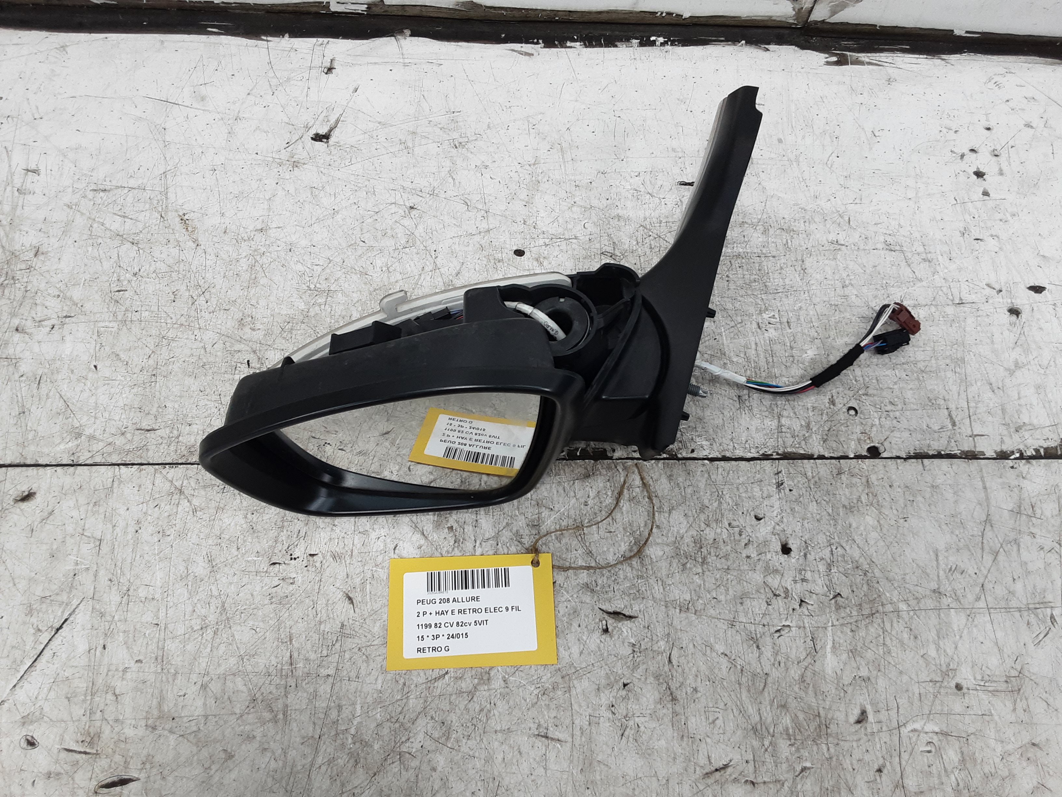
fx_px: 828
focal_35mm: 27
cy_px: 398
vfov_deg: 51.4
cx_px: 531
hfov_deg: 65.3
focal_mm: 2.91
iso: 64
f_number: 1.9
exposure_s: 1/50
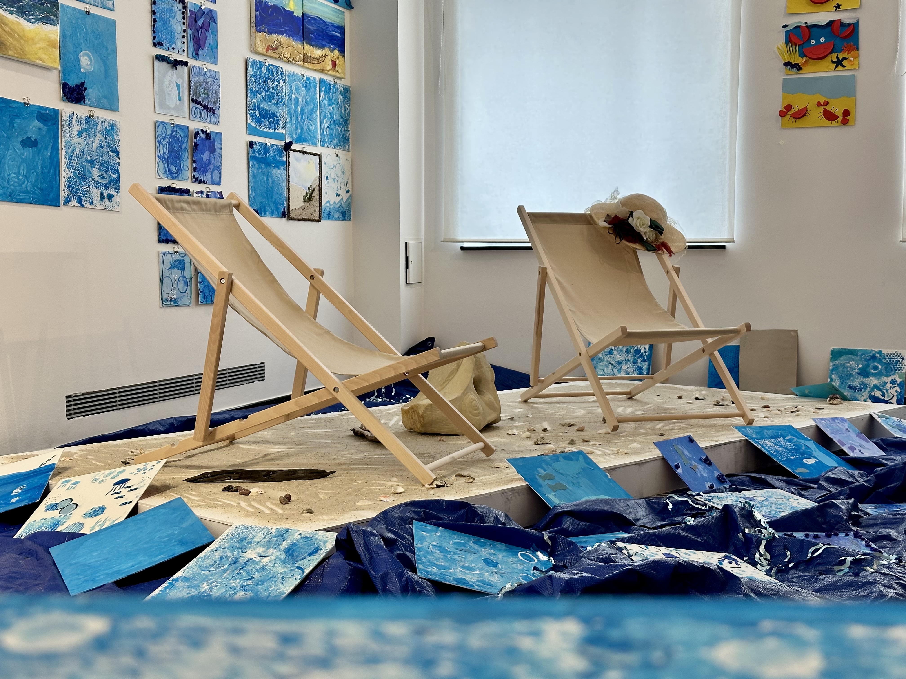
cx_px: 453
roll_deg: -0.3
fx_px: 1256
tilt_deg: -3.8
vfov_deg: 30.3
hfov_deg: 39.7
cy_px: 340
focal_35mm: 48
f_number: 1.78
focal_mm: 6.86
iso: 80
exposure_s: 1/50
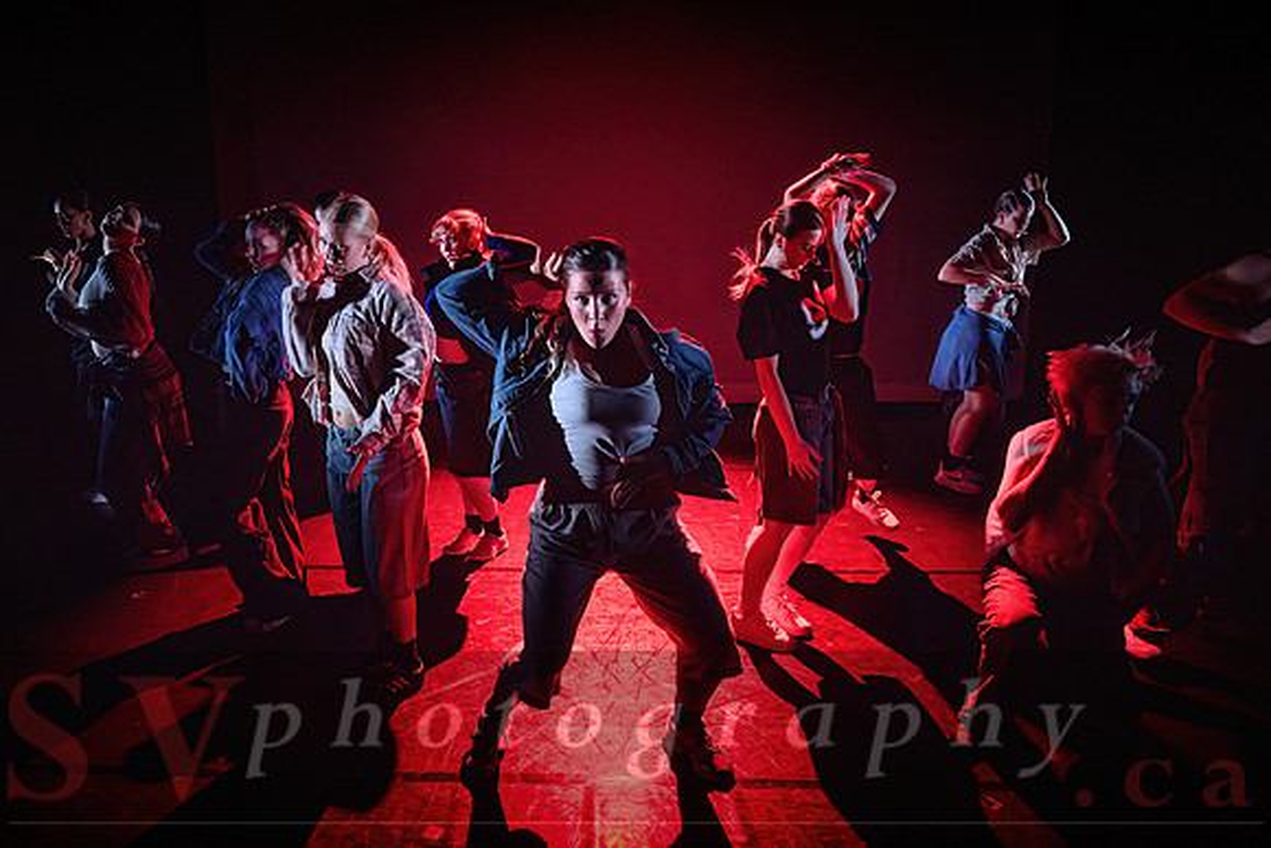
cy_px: 475
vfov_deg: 47.3
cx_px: 551
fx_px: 966
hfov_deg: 66.4
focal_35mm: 27
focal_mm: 24
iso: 6400
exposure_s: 1/300
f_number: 2.8
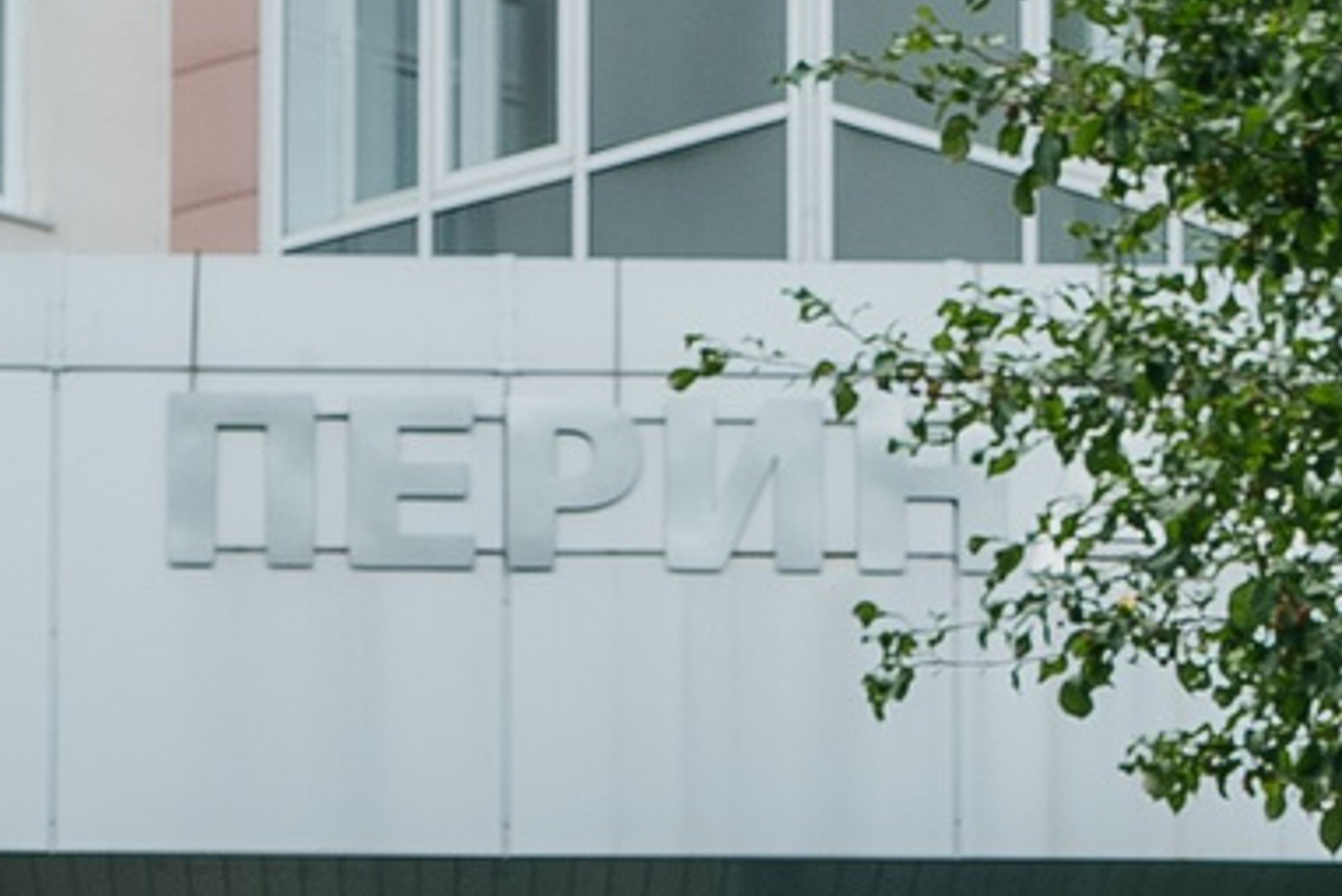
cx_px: 1152
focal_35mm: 244
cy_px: 1975
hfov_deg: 8.4
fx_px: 9099
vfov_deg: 5.5
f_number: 5.6
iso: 200
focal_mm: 35
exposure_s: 1/160
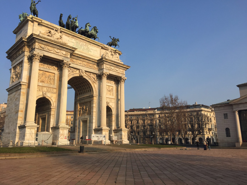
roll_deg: +0.7
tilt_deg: +12.8
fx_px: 207
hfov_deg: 61.7
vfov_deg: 48.2
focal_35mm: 29
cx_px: 124
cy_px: 92
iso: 32
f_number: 2.2
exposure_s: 1/1799
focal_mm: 4.15
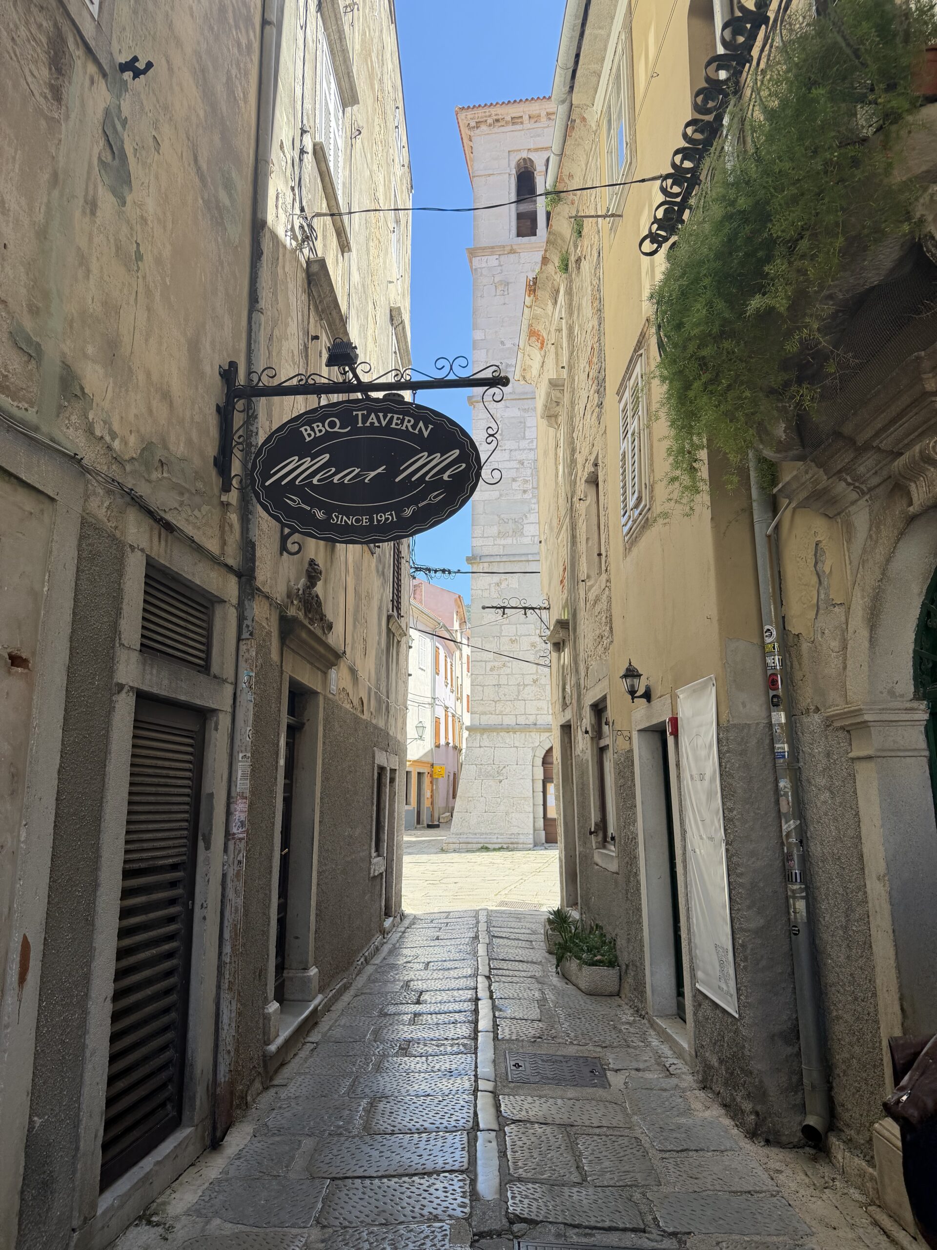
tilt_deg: +10.3
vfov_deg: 71.6
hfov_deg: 56.8
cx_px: 468
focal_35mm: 24
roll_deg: -2.0
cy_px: 625
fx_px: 866
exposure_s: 1/1139
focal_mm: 6.76
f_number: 1.78
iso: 100
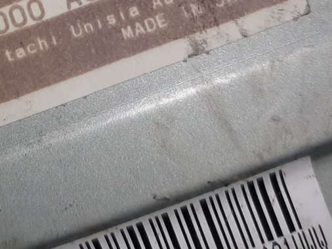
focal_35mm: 74
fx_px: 709
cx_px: 26
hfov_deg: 25.4
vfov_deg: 18.3
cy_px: -89
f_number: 1.7
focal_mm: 3.93
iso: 40
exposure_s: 1/207
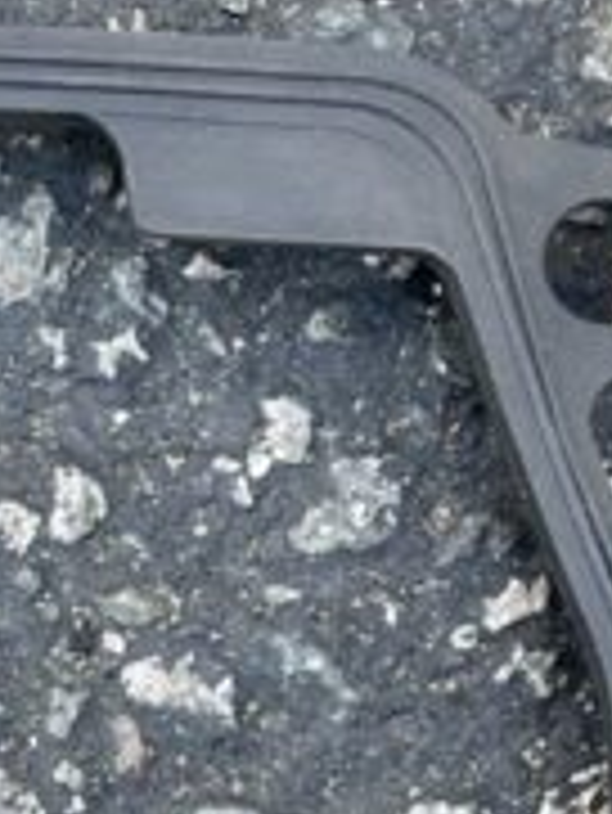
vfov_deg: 16.3
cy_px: 1039
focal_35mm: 115
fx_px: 2708
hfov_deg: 12.3
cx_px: -279
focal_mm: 5.1
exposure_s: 1/121
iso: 40
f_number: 1.6
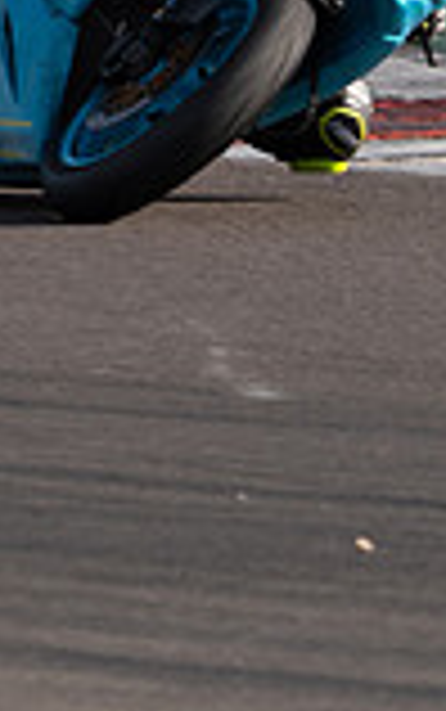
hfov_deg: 1.3
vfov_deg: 2.0
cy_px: -262
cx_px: -734
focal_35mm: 1043
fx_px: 20247
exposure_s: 1/400
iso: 200
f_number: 8
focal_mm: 237
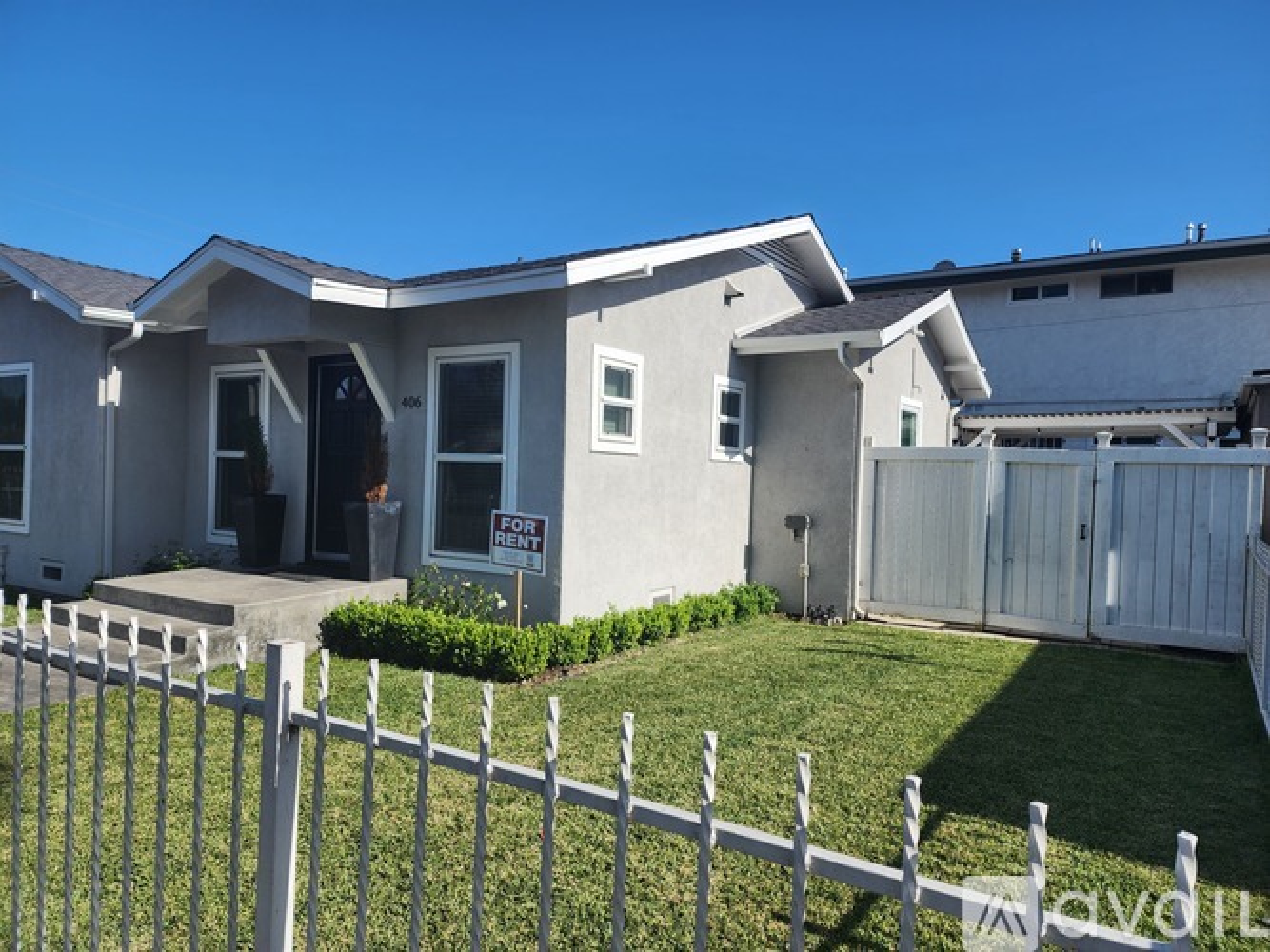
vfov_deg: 58.9
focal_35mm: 23
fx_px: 844
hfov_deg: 73.9
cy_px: 476
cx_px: 635
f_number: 1.8
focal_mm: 6.4
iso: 12
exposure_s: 1/1167
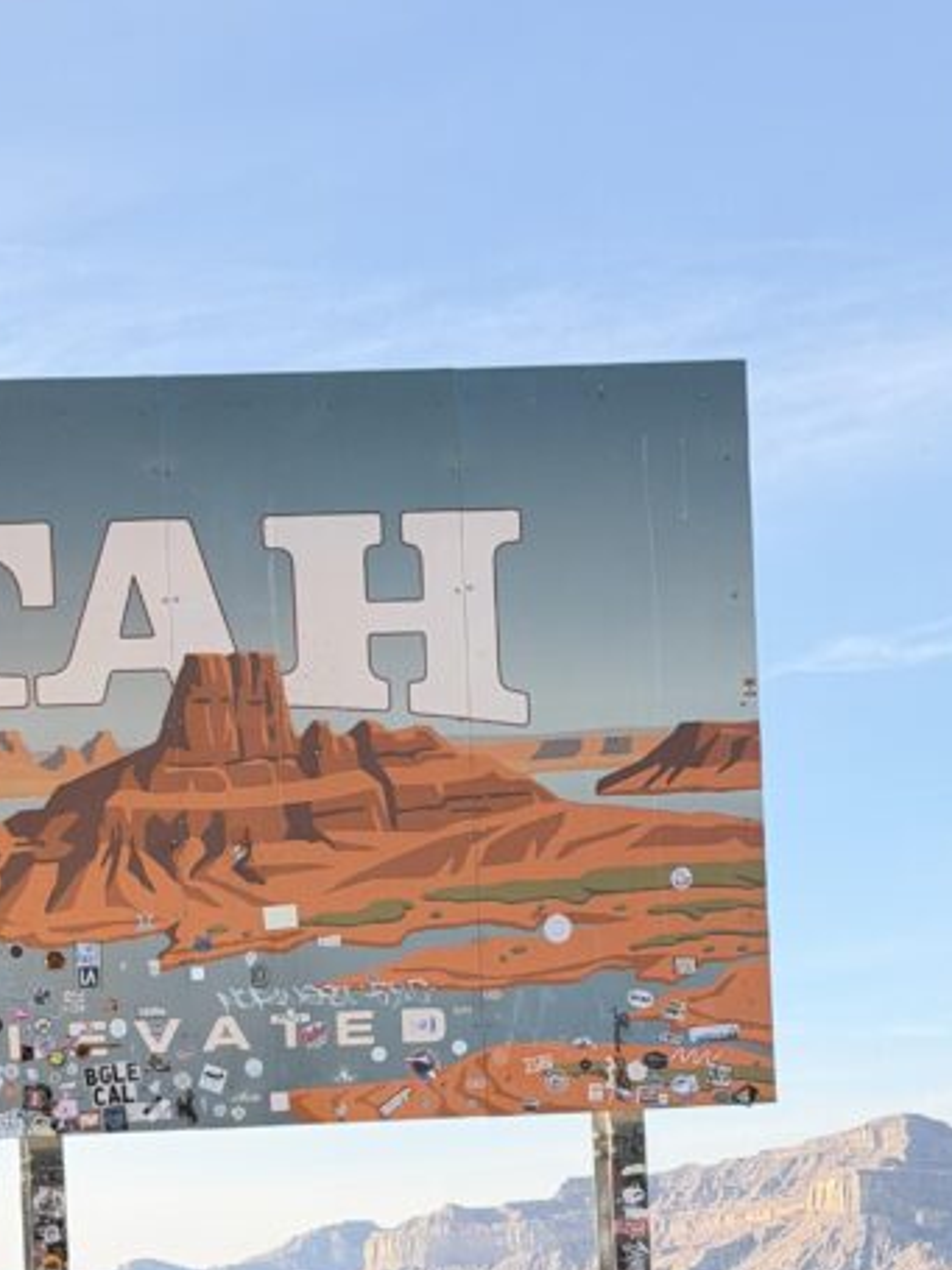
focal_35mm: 108
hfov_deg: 13.5
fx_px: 3962
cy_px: 1376
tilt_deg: +1.4
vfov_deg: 17.6
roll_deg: +3.1
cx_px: 0
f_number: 1.78
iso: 100
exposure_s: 1/1642
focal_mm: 6.76
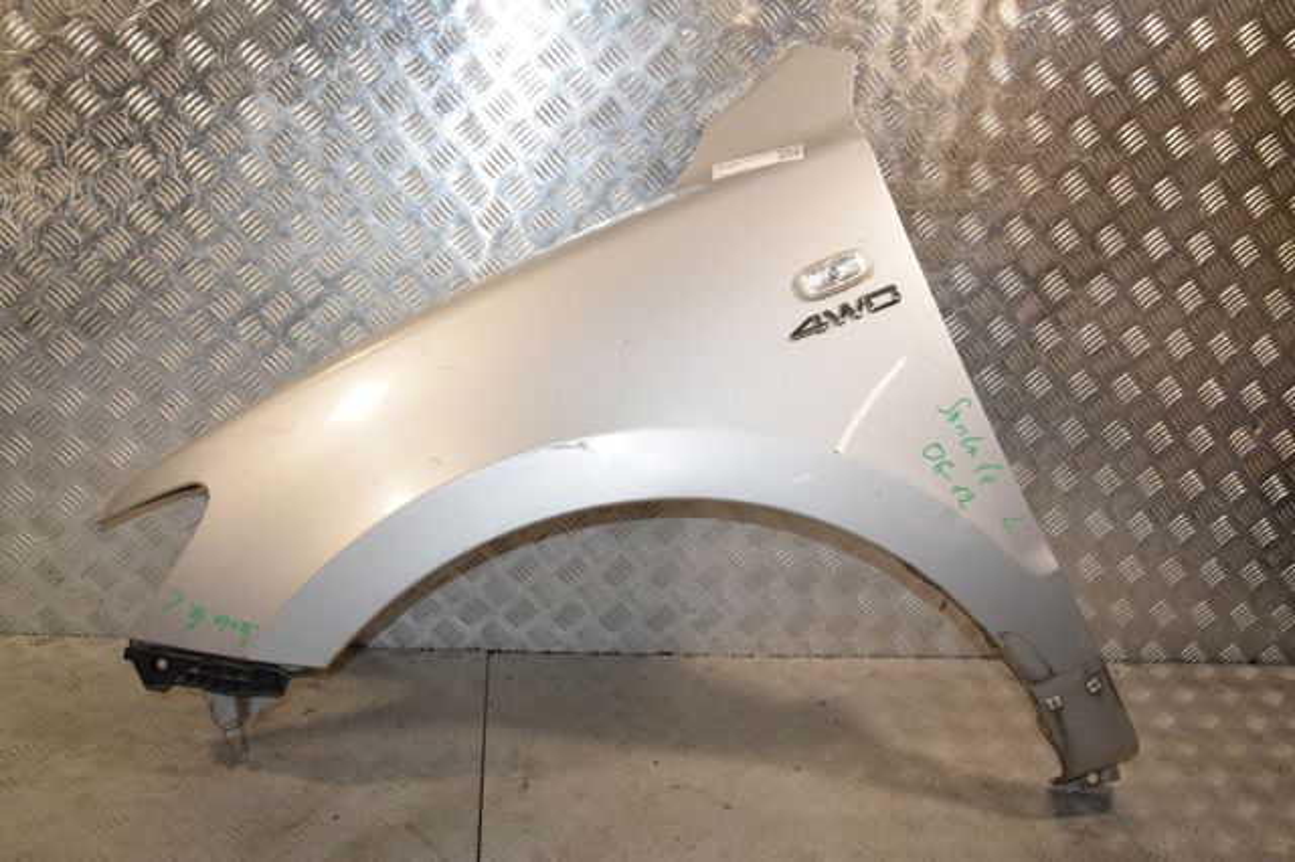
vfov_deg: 39.9
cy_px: 431
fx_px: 1186
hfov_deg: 57.2
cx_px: 648
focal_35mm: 33
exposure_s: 1/200
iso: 1600
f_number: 11
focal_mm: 22
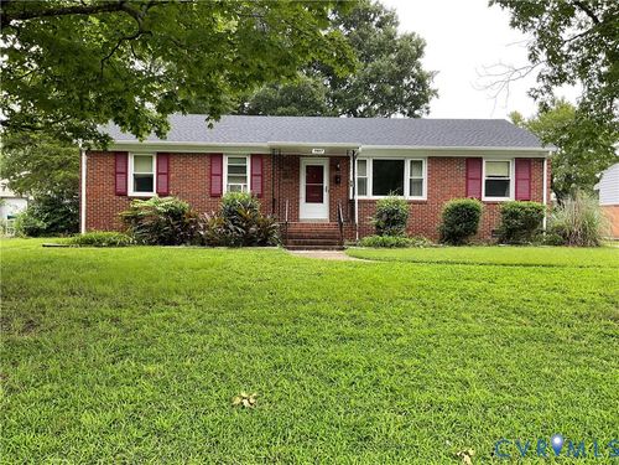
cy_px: 232
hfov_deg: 61.7
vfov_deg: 48.2
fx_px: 519
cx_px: 310
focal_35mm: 29
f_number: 1.8
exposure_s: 1/167
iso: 16
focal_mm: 3
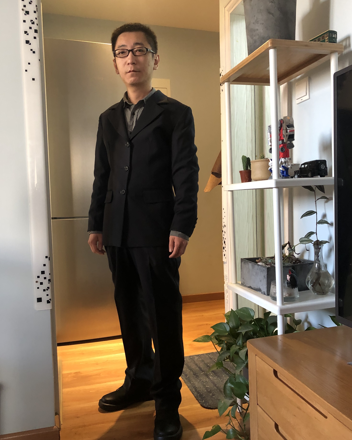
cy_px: 223
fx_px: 391
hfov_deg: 48.5
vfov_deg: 58.8
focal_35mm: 30
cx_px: 179
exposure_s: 1/8
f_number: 1.8
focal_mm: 4
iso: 80
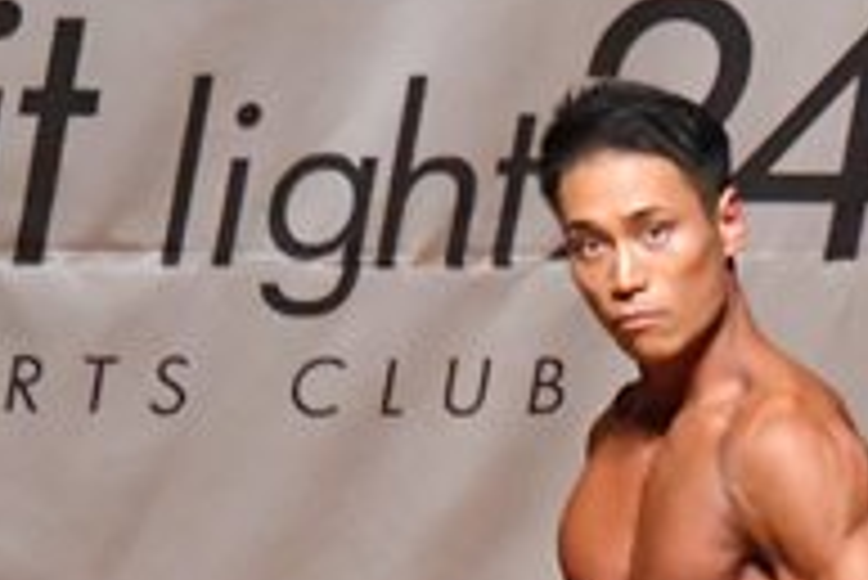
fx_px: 21016
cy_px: 1093
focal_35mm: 871
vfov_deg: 1.6
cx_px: 695
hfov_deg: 2.4
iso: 12800
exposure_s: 1/400
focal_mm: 145
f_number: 5.6
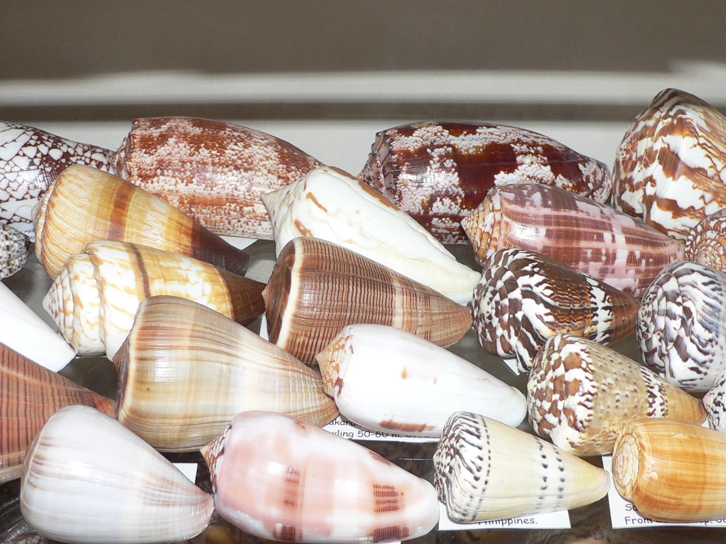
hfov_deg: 44.7
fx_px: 881
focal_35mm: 42
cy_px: 249
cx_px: 401
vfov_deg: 34.3
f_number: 2.8
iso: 100
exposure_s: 1/60
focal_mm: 4.6
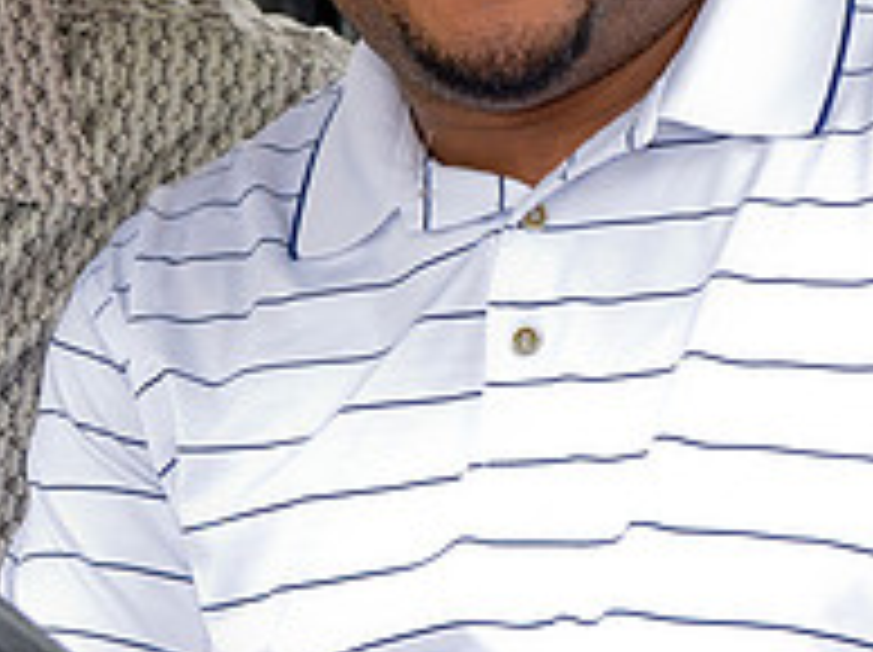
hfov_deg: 12.7
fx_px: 3904
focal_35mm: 155
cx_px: 130
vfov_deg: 9.5
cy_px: 54
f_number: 5
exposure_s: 1/200
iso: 200
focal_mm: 36
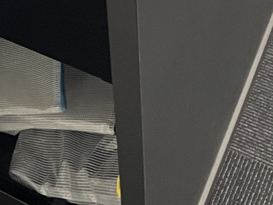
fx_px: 963
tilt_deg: -35.2
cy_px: -242
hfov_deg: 13.7
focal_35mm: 122
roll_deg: +18.8
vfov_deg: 10.8
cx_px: -273
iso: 80
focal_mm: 4.2
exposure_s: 1/50
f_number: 1.6
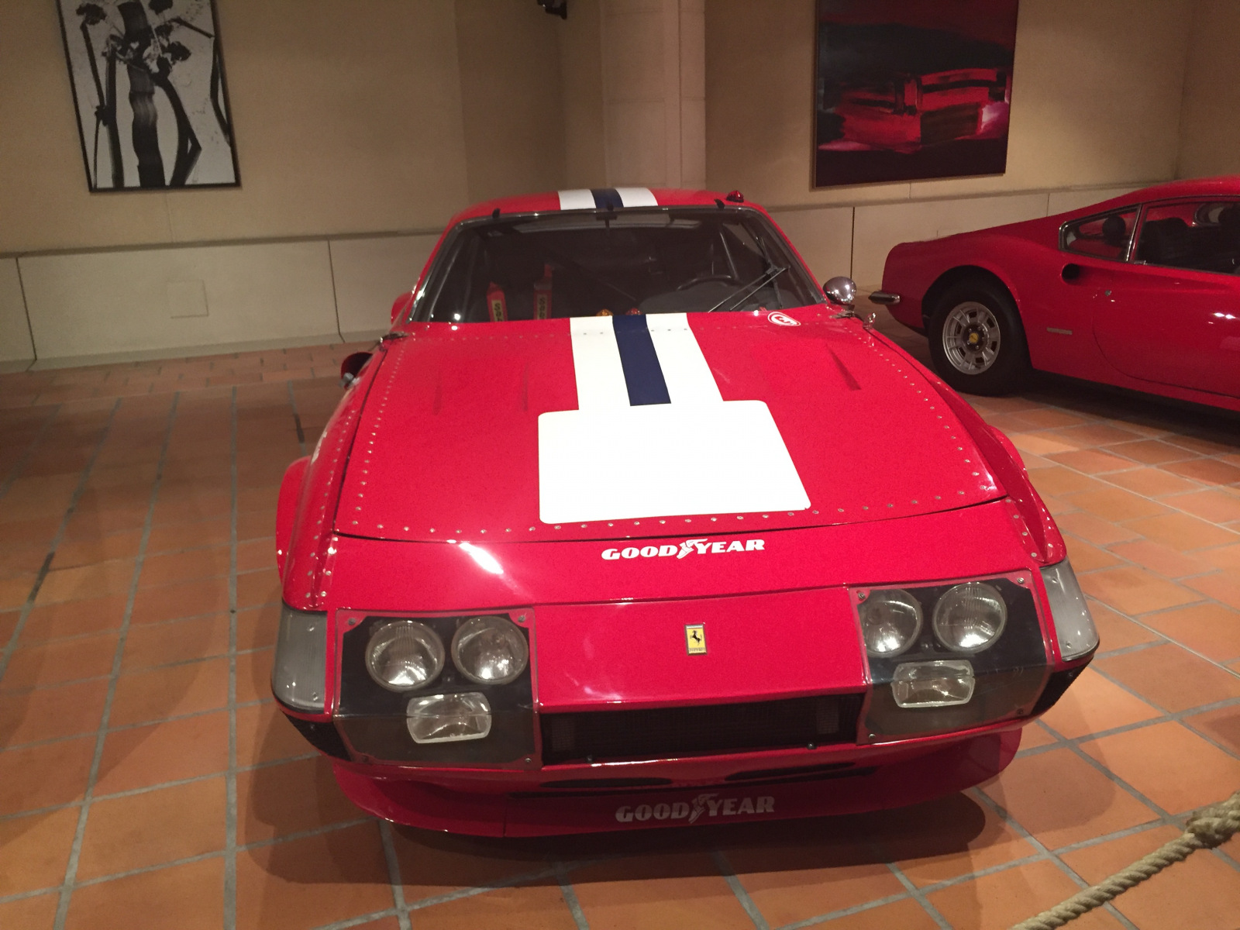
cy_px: 465
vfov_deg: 48.2
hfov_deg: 61.7
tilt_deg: -16.8
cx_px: 620
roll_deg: +1.5
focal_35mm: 29
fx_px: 1039
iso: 250
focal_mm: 4.15
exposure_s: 1/20
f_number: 2.2
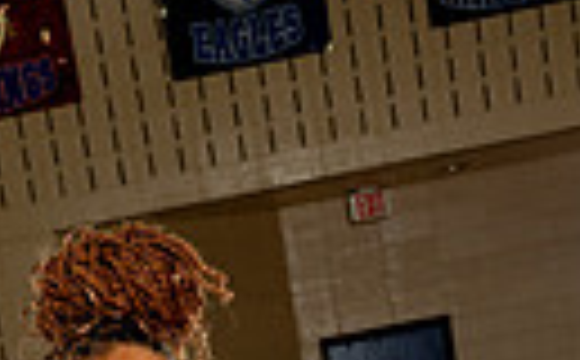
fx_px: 1688
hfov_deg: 19.4
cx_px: 153
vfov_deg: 10.1
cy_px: 945
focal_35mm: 107
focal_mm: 30
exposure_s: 1/250
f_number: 5.6
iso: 400
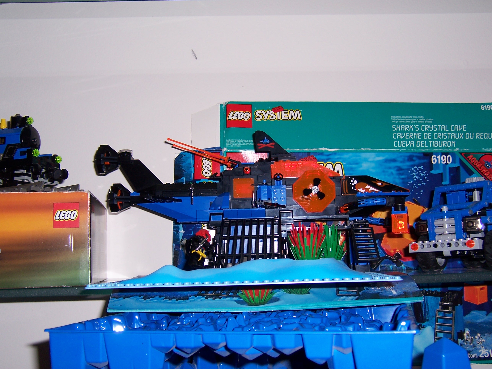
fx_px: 569
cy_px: 184
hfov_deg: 46.8
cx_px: 246
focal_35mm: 40
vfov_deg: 36.0
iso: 80
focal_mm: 6.7
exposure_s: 1/60
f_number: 3.4
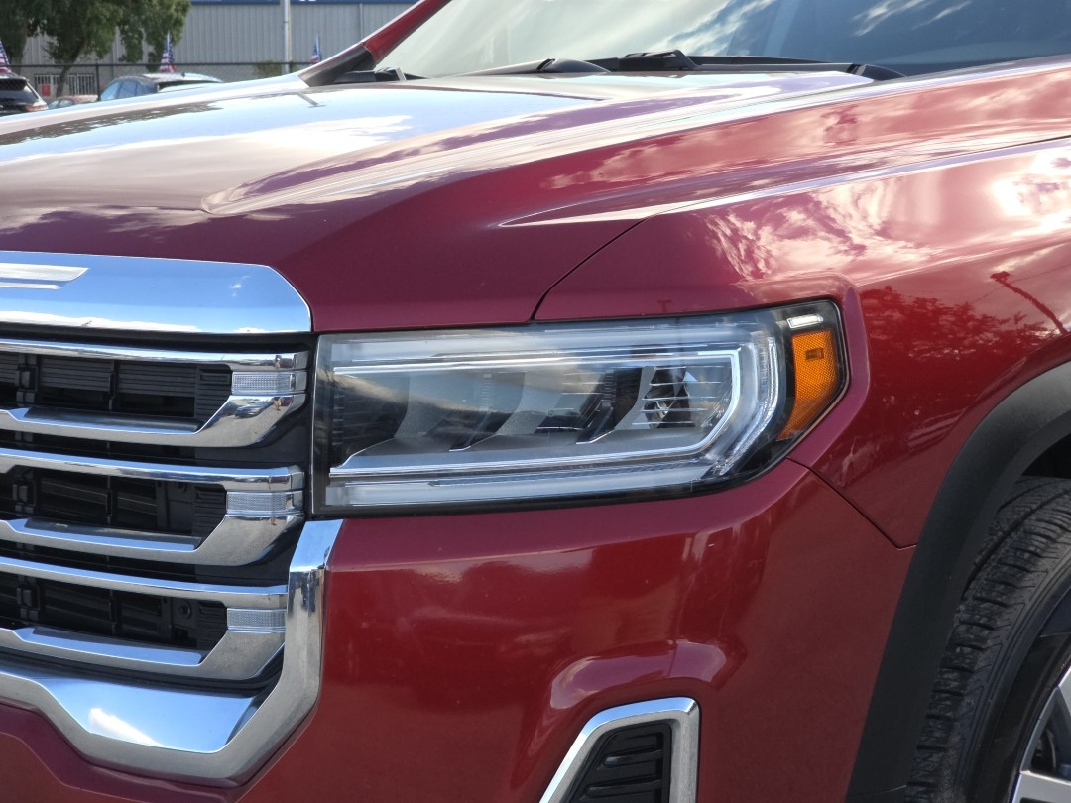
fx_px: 2135
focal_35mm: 69
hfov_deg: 28.2
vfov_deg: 21.3
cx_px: 536
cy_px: 402
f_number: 2.4
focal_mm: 7.9
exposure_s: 1/451
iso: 50
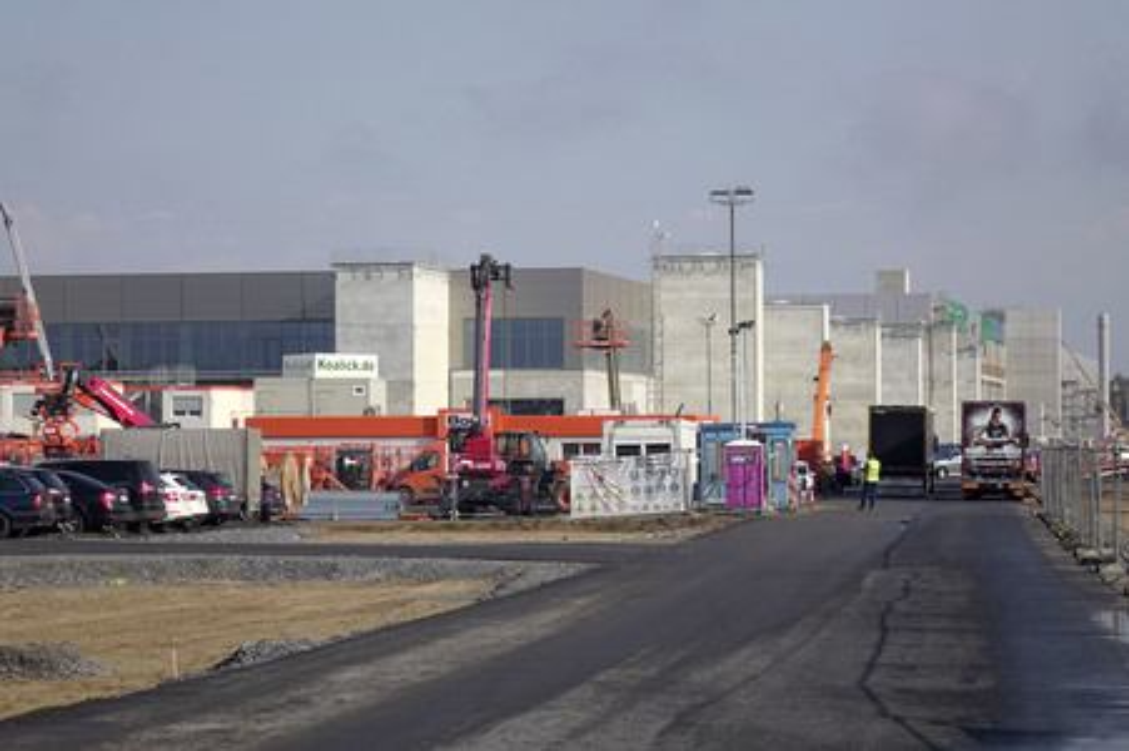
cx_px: 564
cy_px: 376
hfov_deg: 18.0
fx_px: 3572
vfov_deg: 12.0
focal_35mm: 114
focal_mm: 41.83
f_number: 5
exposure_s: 1/100
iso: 100
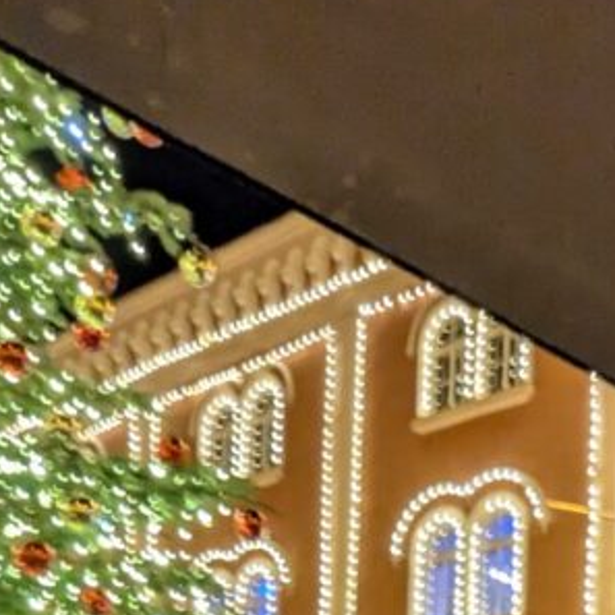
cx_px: 524
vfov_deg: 20.8
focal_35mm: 64
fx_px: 1286
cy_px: 1031
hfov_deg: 26.2
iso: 150
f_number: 2.2
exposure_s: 1/20
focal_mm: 2.74
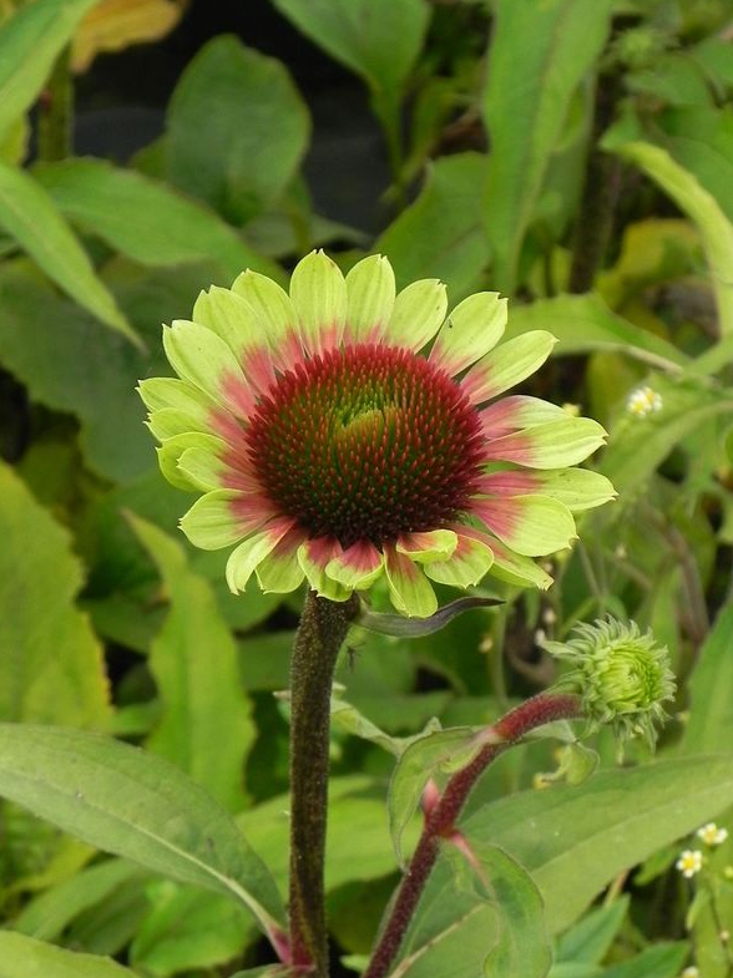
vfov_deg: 18.4
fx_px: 3023
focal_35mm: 107
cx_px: 370
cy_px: 495
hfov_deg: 13.8
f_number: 4.5
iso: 160
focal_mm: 18.8
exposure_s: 1/100
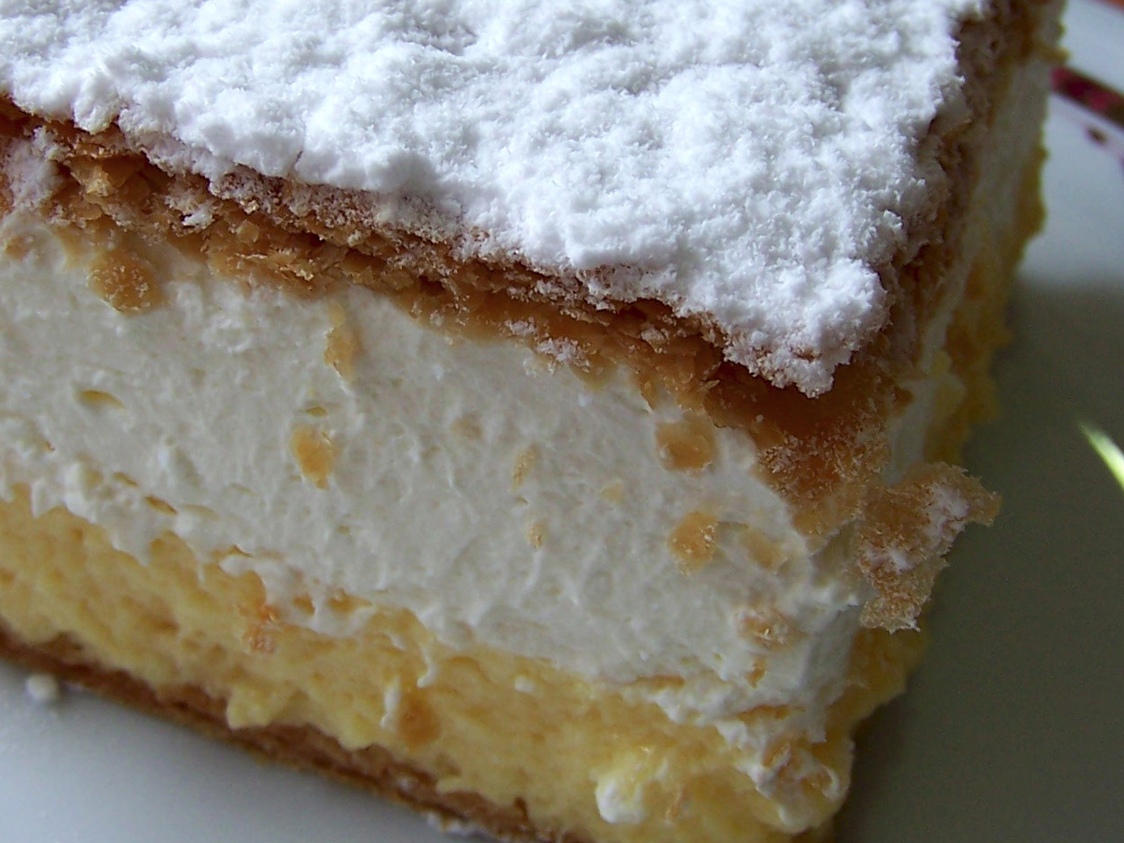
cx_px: 502
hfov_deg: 30.7
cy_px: 288
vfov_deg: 23.2
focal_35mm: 63
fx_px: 2045
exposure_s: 1/90
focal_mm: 6.3
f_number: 2.8
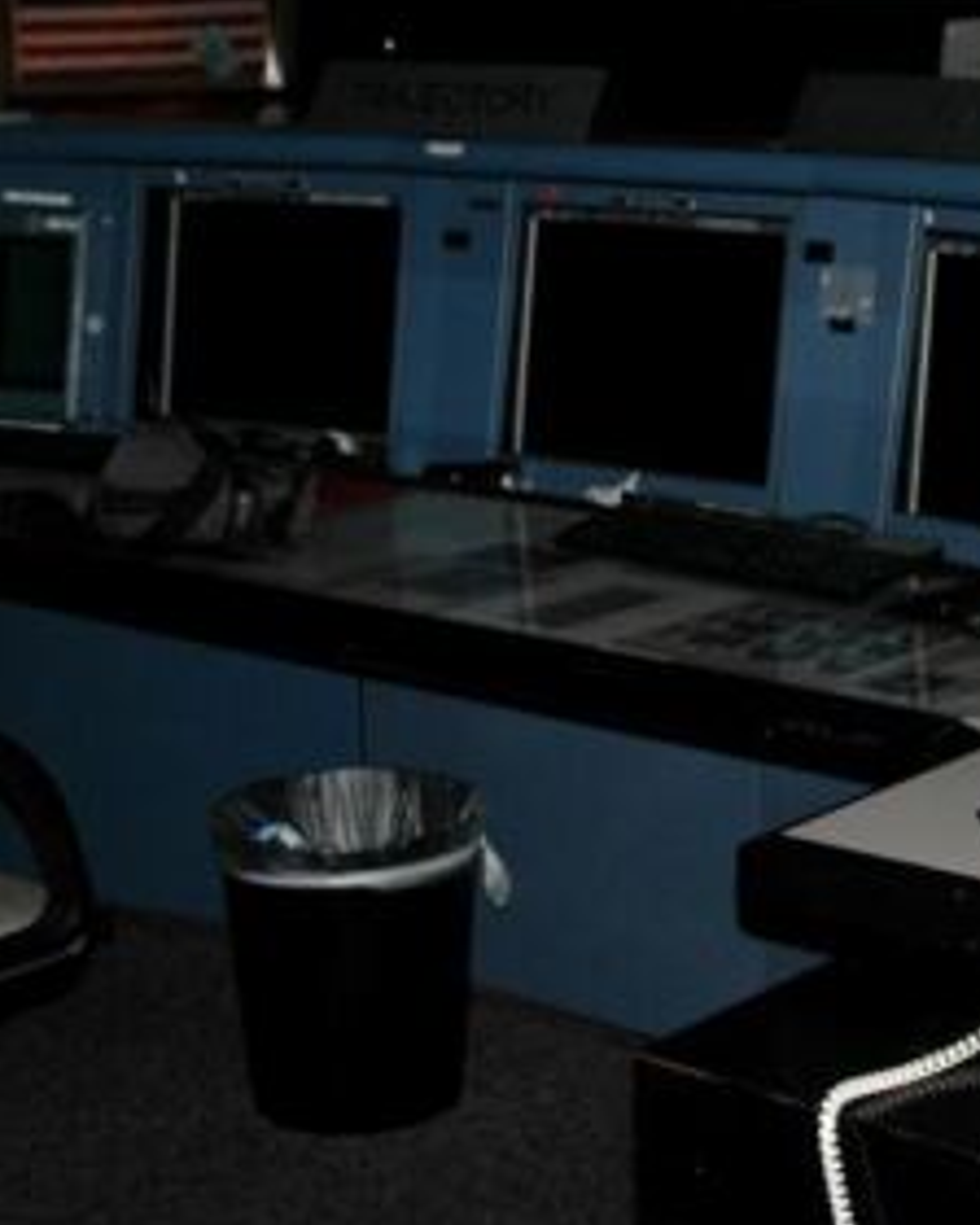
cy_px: 418
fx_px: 2792
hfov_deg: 19.8
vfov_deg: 24.6
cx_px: 696
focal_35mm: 77
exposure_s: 1/60
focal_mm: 24
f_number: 4
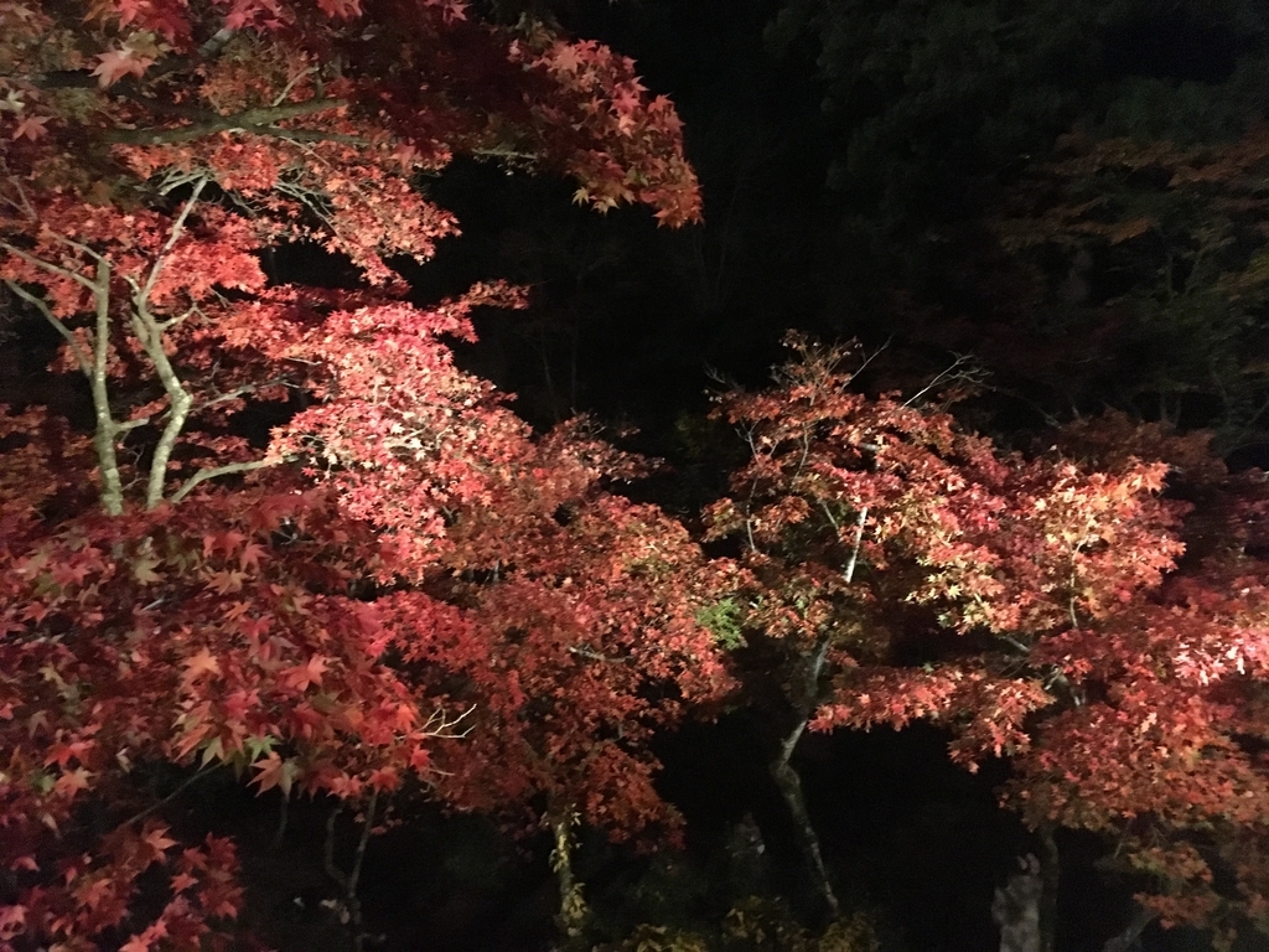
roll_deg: +0.3
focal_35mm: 29
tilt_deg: -6.6
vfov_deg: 48.2
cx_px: 634
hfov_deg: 61.7
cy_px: 476
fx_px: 1063
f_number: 2.2
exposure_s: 1/15
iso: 1600
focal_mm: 4.15
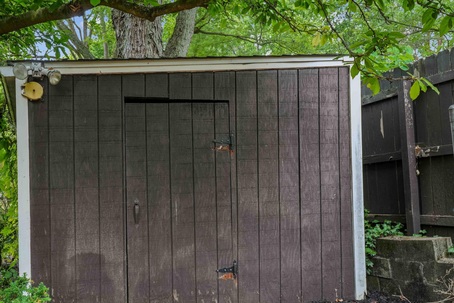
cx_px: 178
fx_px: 504
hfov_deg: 48.1
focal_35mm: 40
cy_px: 195
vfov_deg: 33.2
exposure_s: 1/4
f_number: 11
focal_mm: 30
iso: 400
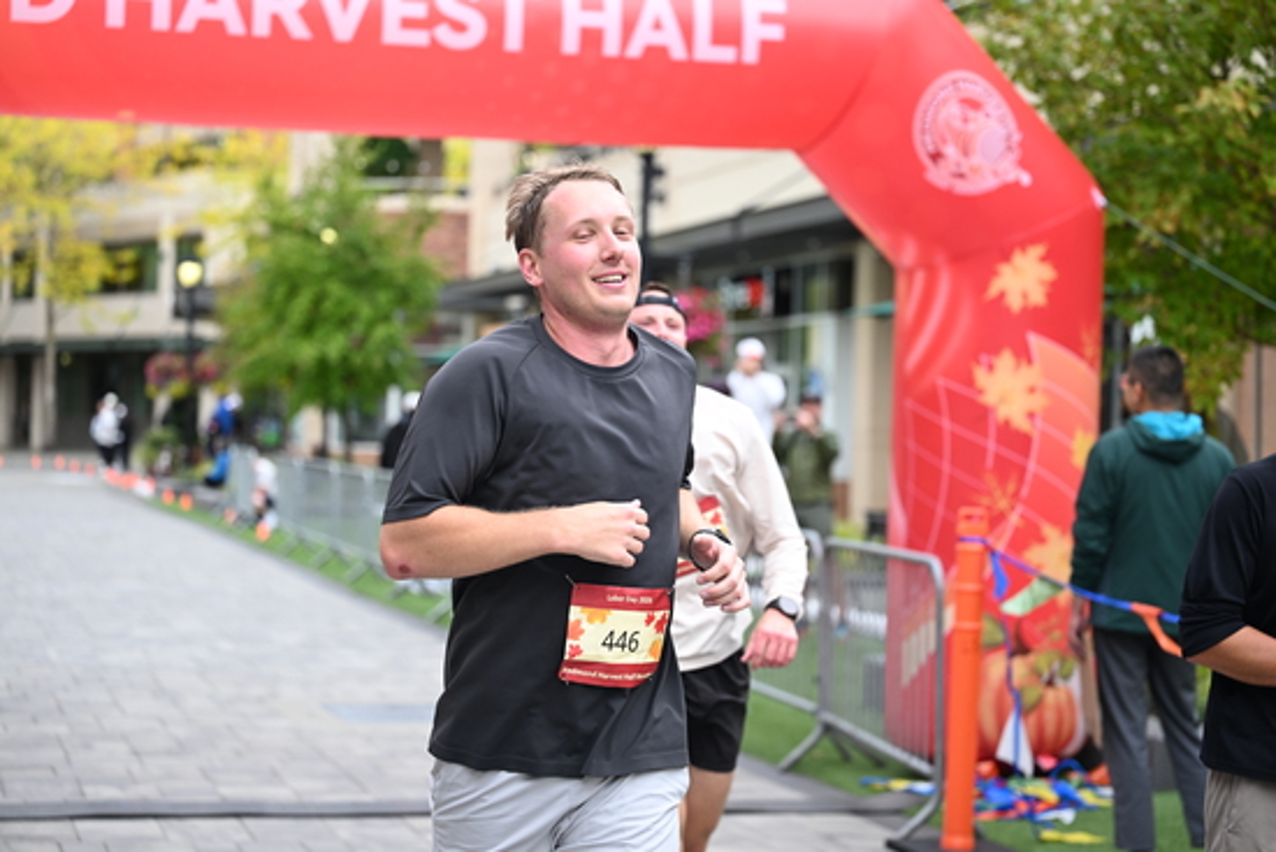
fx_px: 2482
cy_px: 426
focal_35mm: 70
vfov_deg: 19.5
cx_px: 638
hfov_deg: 28.8
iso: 640
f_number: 2.8
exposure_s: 1/1600
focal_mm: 70
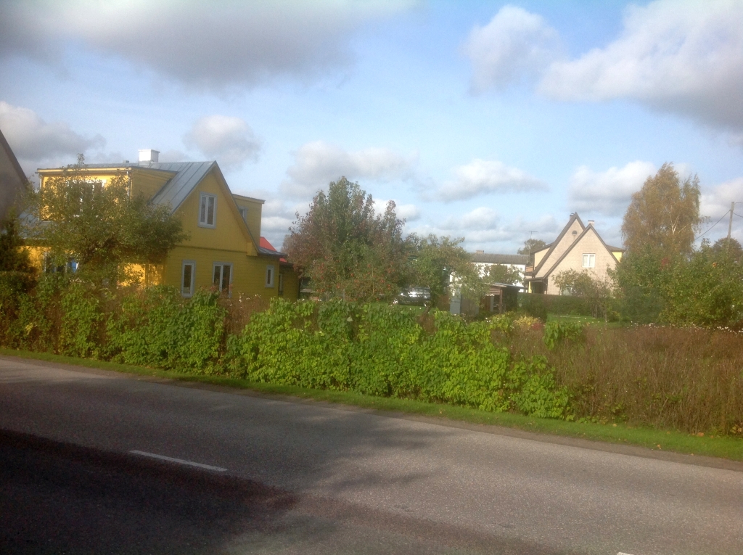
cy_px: 278
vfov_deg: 40.6
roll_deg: -2.1
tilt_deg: +0.1
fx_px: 750
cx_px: 372
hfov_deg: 52.7
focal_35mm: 35
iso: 50
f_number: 2.4
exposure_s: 1/1259
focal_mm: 4.28
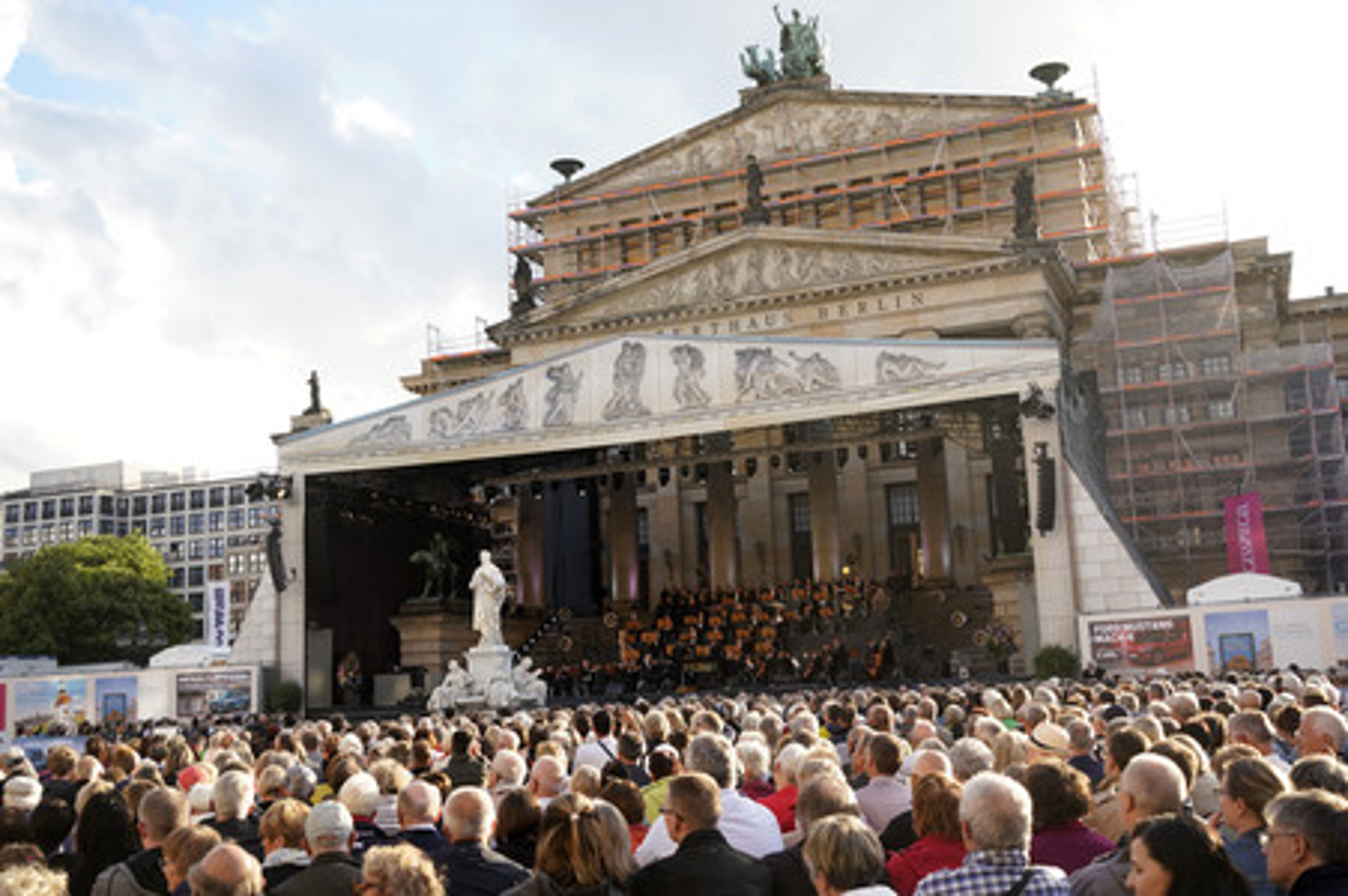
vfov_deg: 35.9
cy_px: 448
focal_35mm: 37
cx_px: 674
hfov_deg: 51.9
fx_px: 1384
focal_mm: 37
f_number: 5.6
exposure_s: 1/500
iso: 640
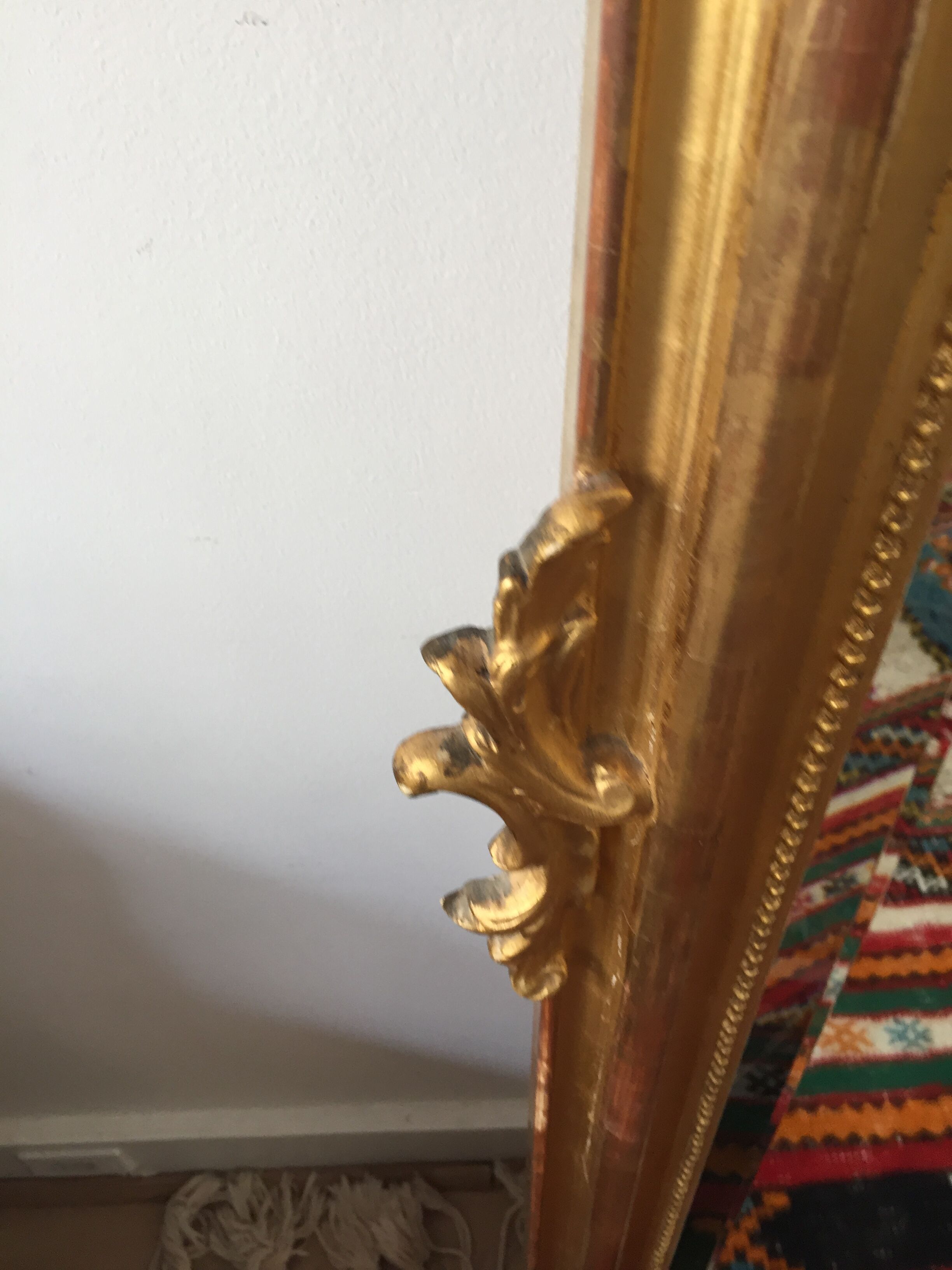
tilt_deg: -52.9
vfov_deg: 61.7
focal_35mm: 29
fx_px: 1063
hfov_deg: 48.2
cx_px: 476
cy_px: 635
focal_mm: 4.15
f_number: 2.2
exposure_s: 1/33
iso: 32
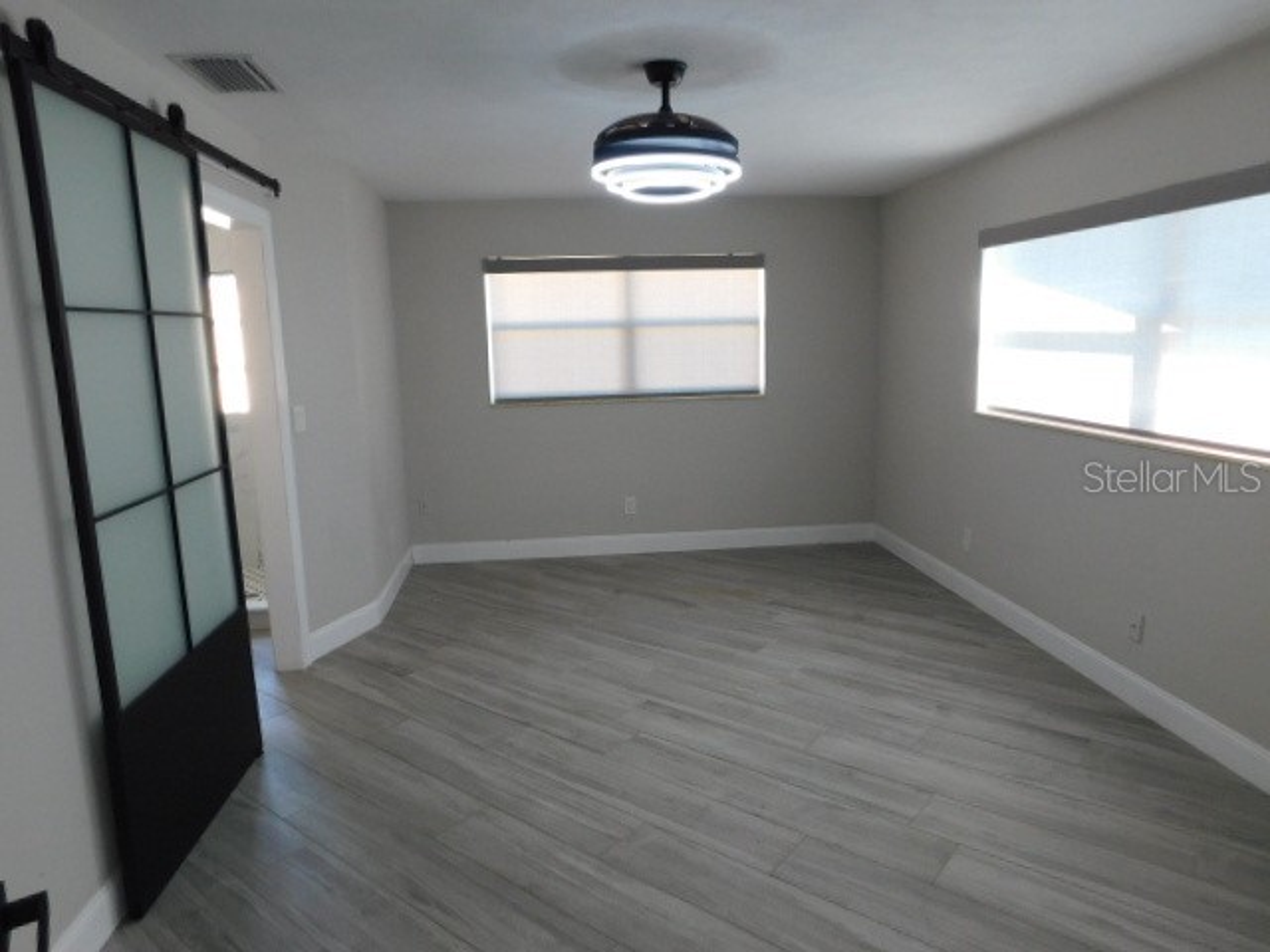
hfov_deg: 73.9
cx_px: 635
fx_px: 844
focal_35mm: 23
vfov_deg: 58.9
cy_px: 476
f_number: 3
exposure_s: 1/30
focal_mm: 4
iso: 140
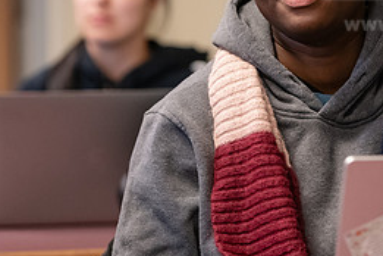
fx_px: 2745
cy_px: 55
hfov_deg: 8.0
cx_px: 277
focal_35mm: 258
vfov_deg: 5.3
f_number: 2.8
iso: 2500
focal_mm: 116
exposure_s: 1/200
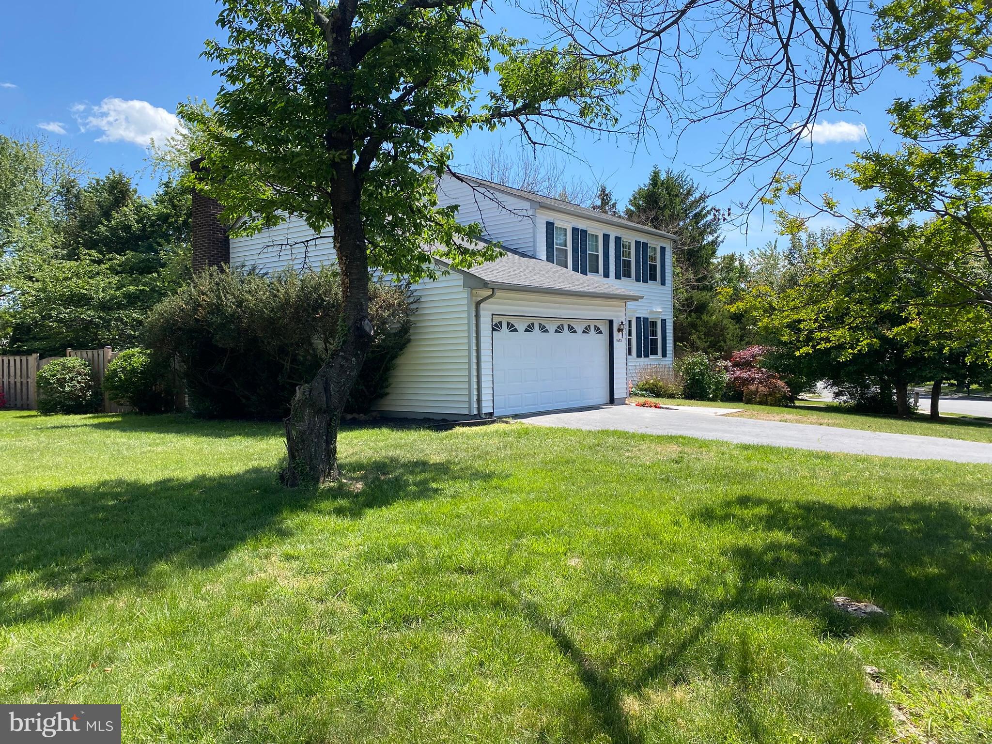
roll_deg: -0.2
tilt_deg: -0.3
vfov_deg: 53.1
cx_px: 496
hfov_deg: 67.3
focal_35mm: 26
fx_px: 745
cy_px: 372
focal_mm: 4.25
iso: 32
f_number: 1.8
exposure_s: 1/1608
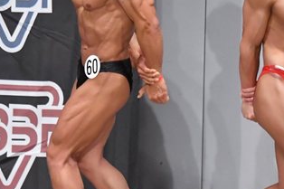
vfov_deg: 2.6
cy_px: 67
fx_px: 4226
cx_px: 115
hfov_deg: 3.8
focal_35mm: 536
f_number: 5.6
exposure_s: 1/400
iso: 6400
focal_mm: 145
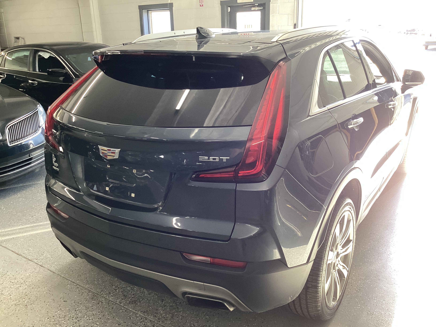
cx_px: 218
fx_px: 390
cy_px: 164
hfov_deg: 58.4
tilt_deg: -19.6
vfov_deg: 45.4
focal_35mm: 31
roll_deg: +1.1
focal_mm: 3.3
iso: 64
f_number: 2.4
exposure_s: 1/50
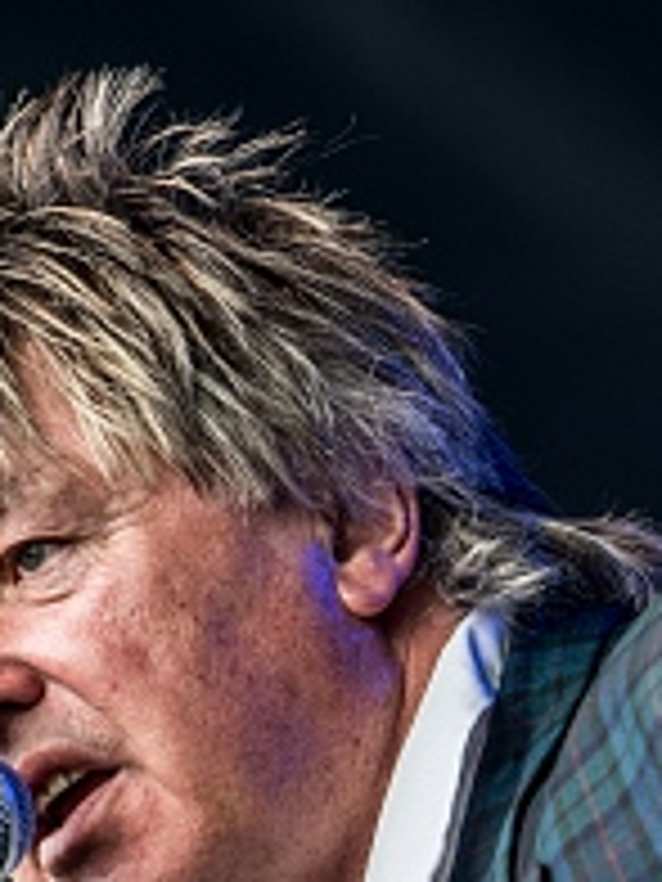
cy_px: 866
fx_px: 18002
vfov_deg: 2.8
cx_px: 752
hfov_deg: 2.1
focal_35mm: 706
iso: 160
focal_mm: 200
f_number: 2.8
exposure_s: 1/100
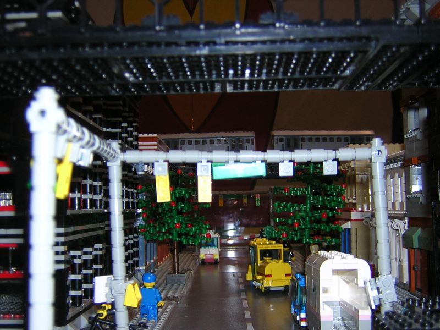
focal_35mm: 43
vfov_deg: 33.6
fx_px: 547
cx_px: 220
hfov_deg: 43.9
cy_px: 165
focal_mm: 5.6
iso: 100
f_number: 2.8
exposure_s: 1/60.1
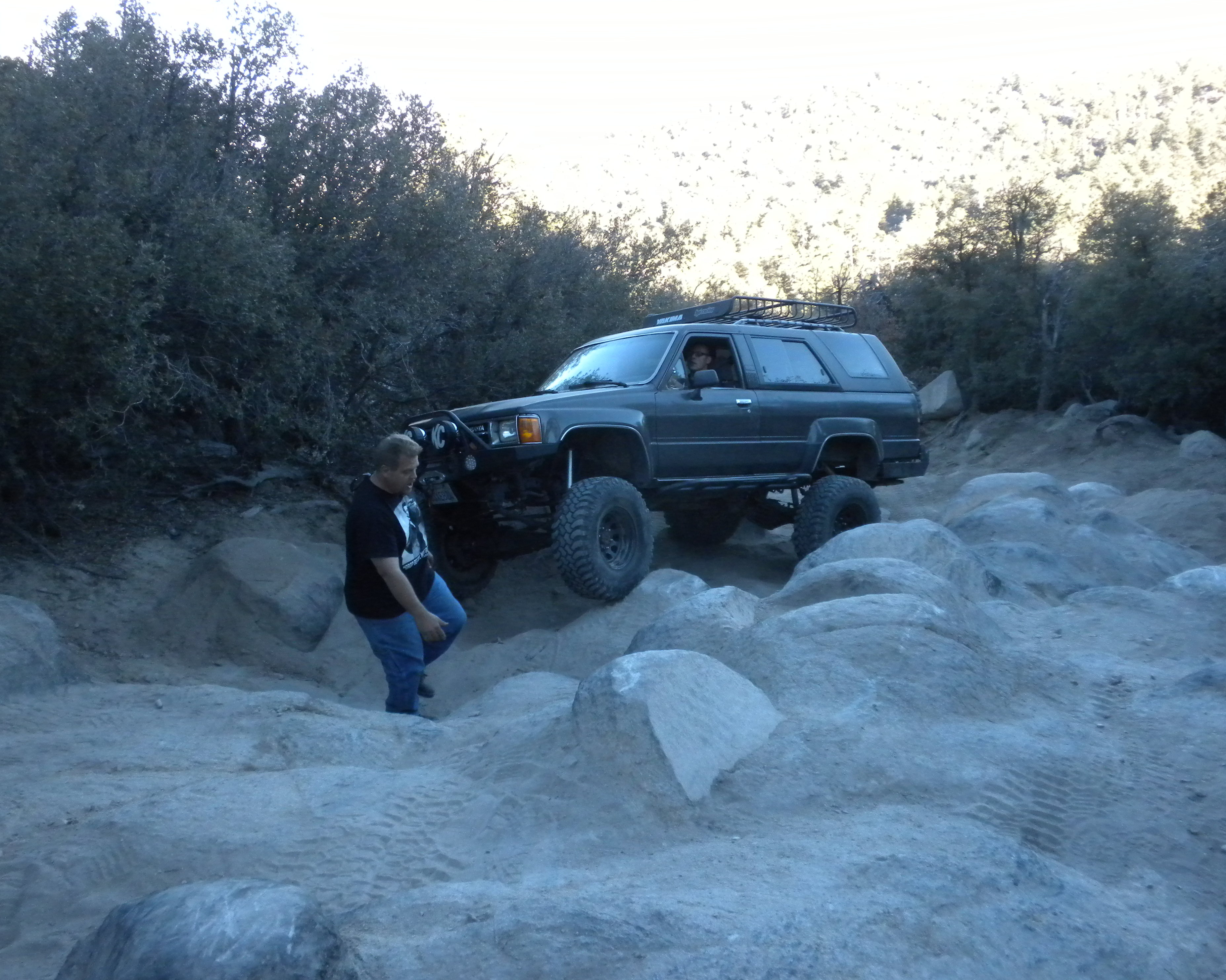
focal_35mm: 39
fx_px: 1415
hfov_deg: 46.8
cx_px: 588
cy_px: 485
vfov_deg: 38.2
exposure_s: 1/418
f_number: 3.5
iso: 400
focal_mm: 6.6
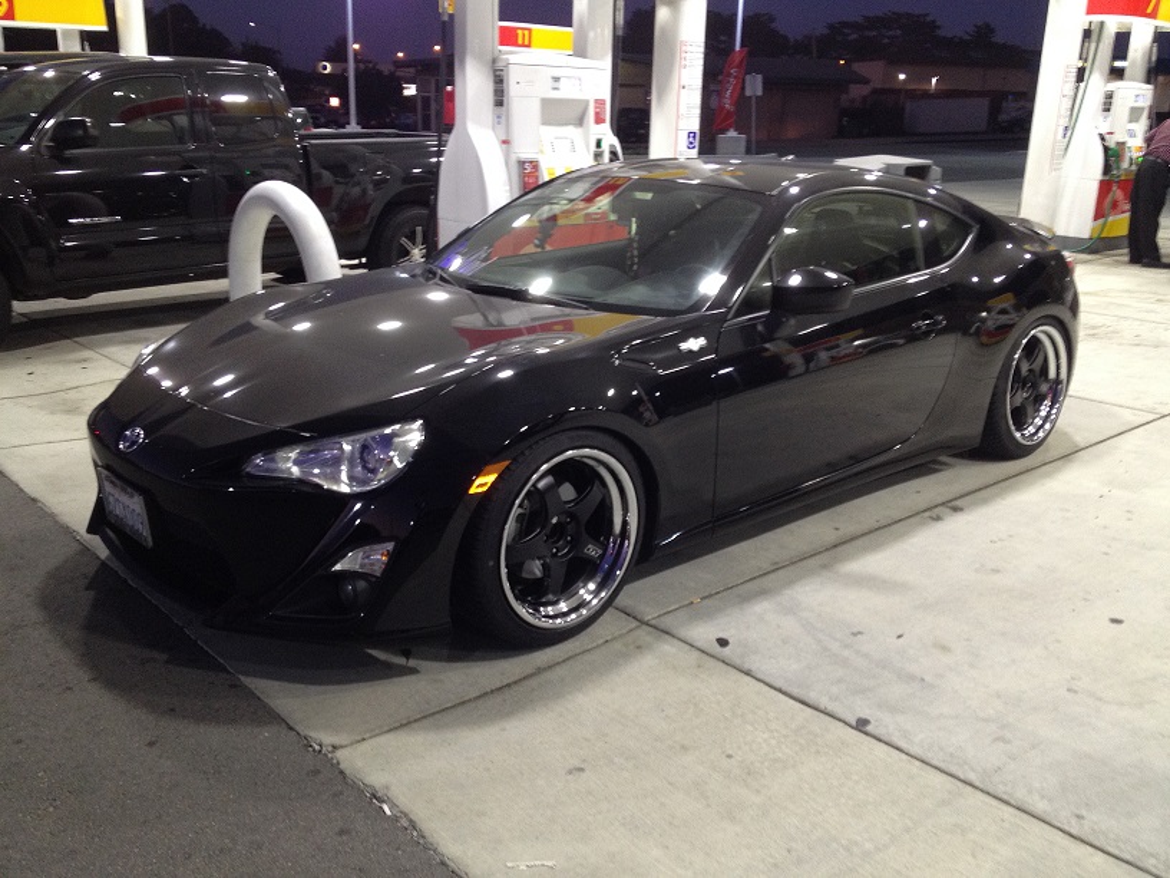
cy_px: 439
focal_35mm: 35
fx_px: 1183
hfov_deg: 52.6
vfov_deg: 40.7
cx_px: 585
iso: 125
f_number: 2.4
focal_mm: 4.28
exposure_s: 1/20
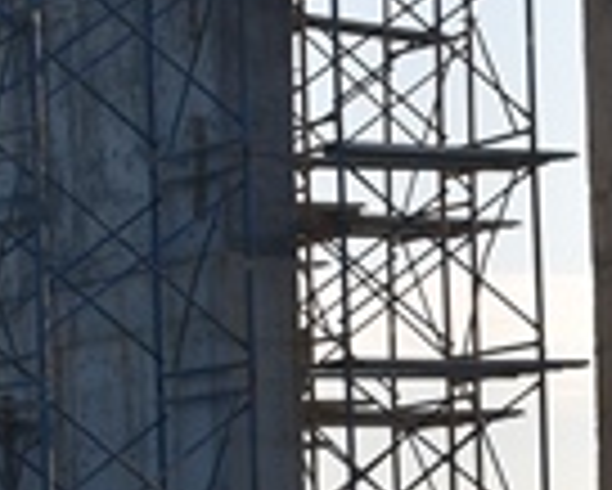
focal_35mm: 255
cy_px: 762
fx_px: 4622
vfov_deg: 6.0
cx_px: 1354
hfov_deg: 7.2
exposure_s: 1/250
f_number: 6.3
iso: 100
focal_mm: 24
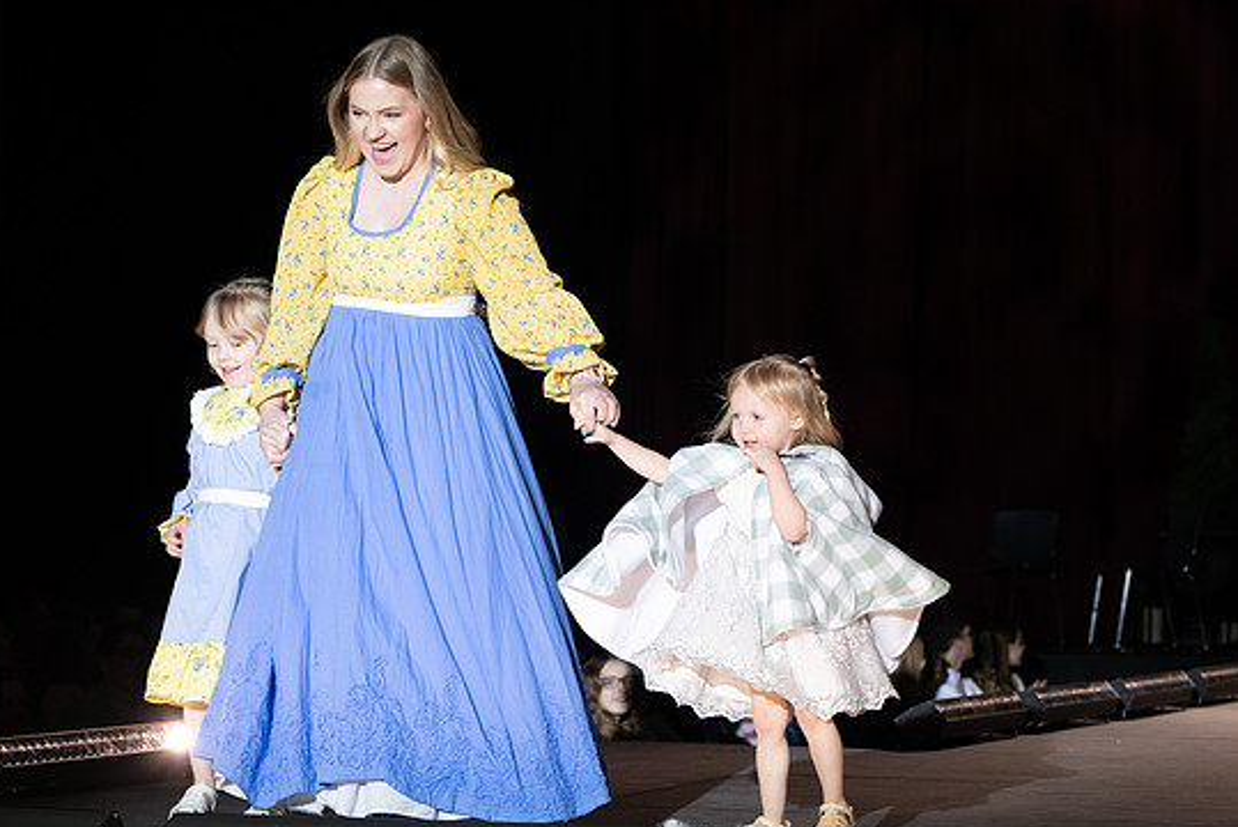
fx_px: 4129
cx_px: 716
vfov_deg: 11.4
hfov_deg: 17.0
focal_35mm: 120
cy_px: 438
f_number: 5.6
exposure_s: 1/250
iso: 1000
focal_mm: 92
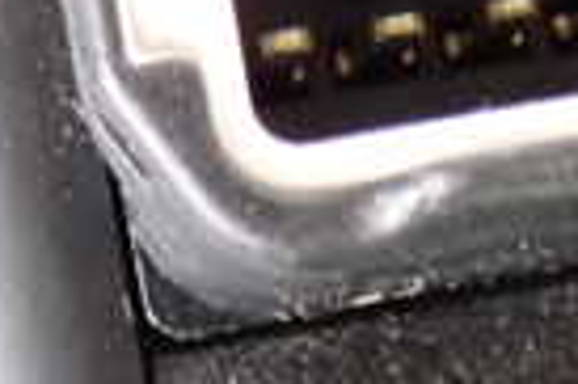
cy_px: 51
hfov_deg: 4.5
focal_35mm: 456
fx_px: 7313
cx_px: 325
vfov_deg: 3.0
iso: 1600
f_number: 4.9
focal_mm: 18
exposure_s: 1/20
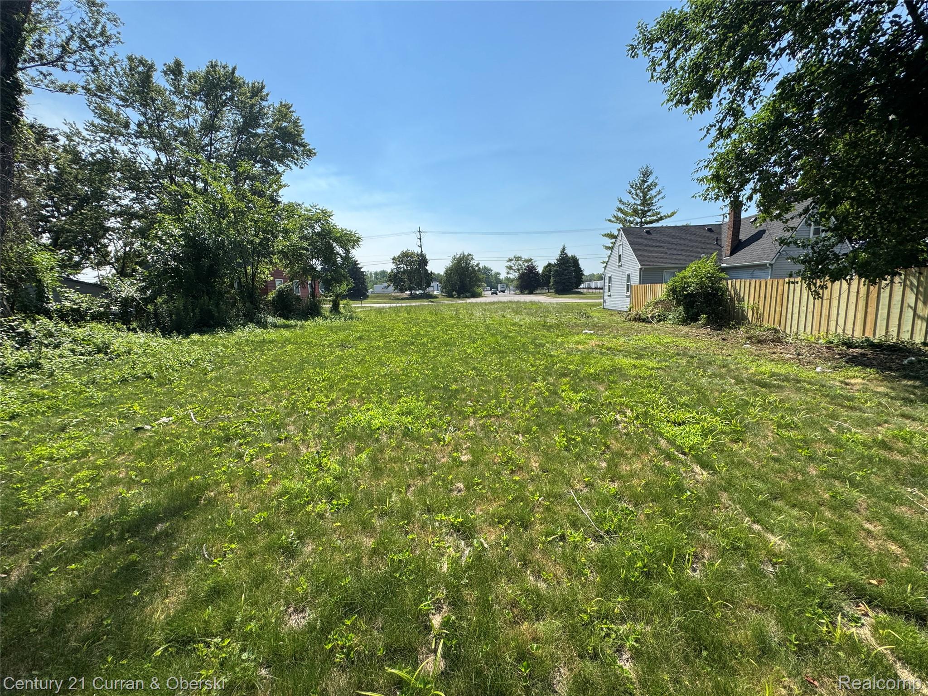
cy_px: 348
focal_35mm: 14
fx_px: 375
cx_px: 464
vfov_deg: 85.7
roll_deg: +0.8
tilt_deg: -10.2
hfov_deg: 102.1
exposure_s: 1/1976
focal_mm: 2.22
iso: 50
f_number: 2.2
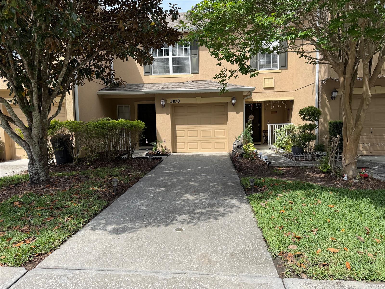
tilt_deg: -5.5
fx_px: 267
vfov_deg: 56.8
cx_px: 192
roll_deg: +1.4
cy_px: 144
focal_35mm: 24
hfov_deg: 71.6
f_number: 1.78
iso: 80
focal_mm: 6.76
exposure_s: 1/2525
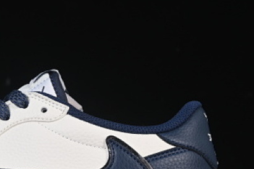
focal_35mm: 197
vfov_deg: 7.0
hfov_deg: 10.4
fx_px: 1390
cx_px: -2
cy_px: 121
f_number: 8
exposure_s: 1/80
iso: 160
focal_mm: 50
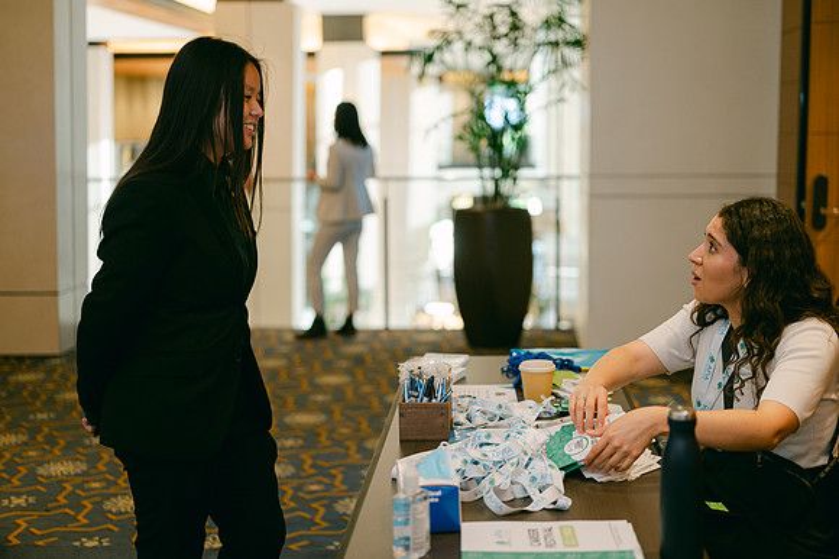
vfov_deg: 27.0
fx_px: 1165
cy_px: 280
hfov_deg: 39.6
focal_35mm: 50
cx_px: 420
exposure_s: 1/125
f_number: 2
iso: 500
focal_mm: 50
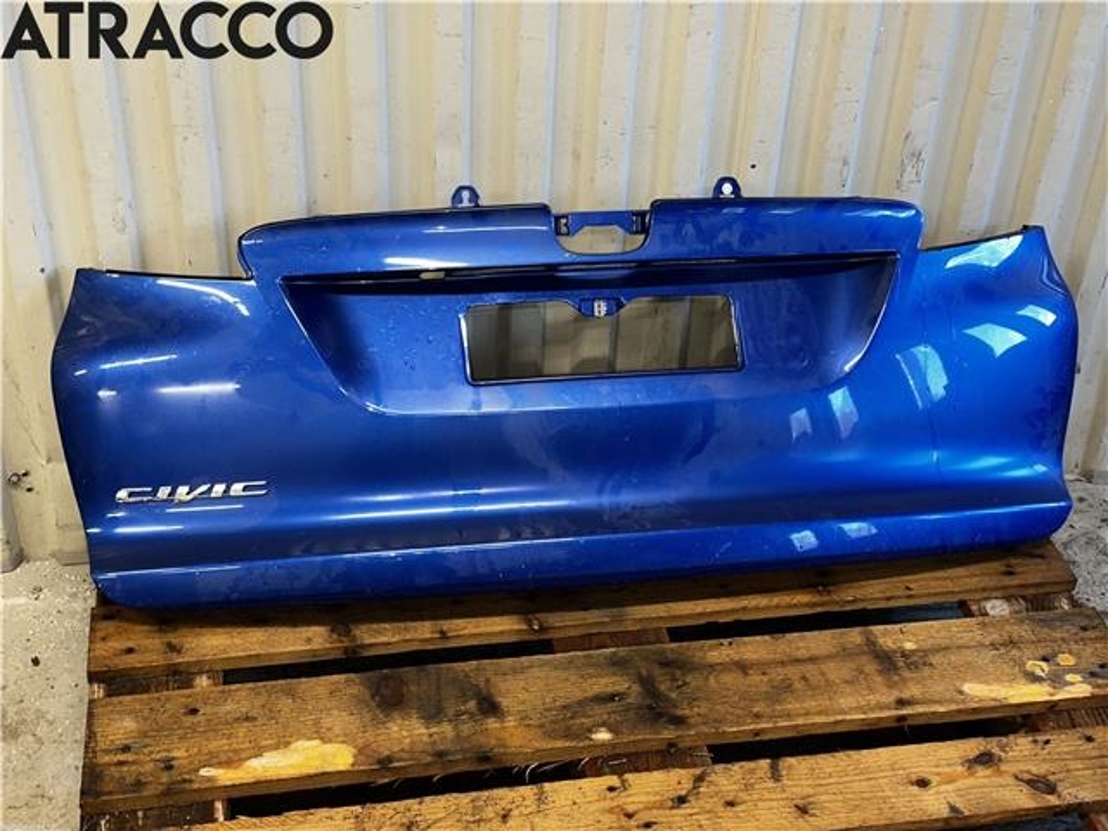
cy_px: 416
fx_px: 1536
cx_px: 554
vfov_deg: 30.3
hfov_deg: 39.7
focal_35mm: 48
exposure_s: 1/25
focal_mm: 6.86
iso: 64
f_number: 1.78
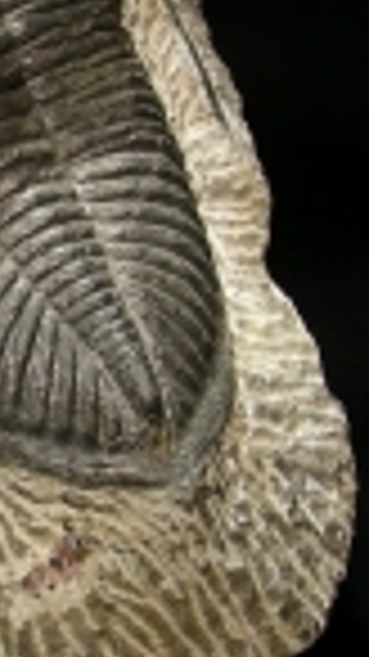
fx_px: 2020
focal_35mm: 116
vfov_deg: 18.4
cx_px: -155
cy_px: 214
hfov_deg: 10.2
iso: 50
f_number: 3.5
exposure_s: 1/64
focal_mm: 6.3
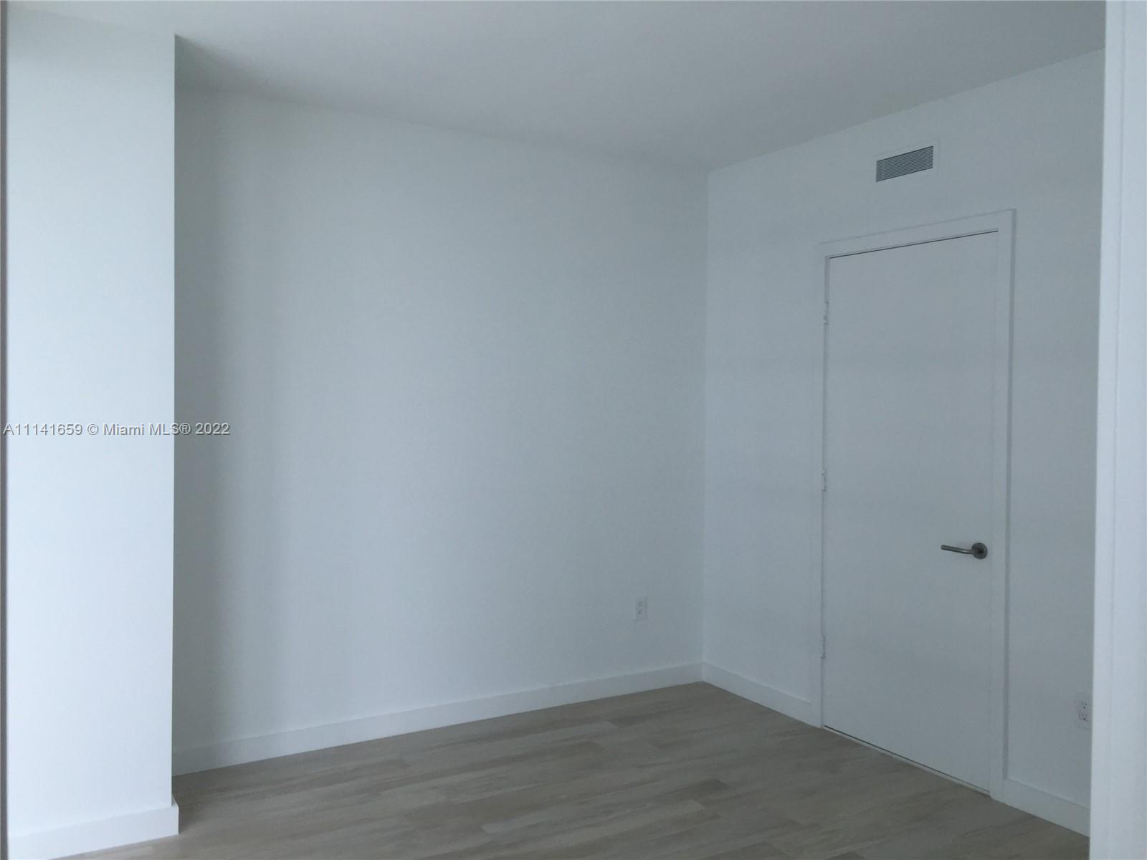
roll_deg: -1.6
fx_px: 961
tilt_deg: -1.7
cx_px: 574
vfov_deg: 48.2
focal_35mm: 29
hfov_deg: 61.7
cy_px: 430
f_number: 2.2
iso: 32
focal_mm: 4.15
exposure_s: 1/60
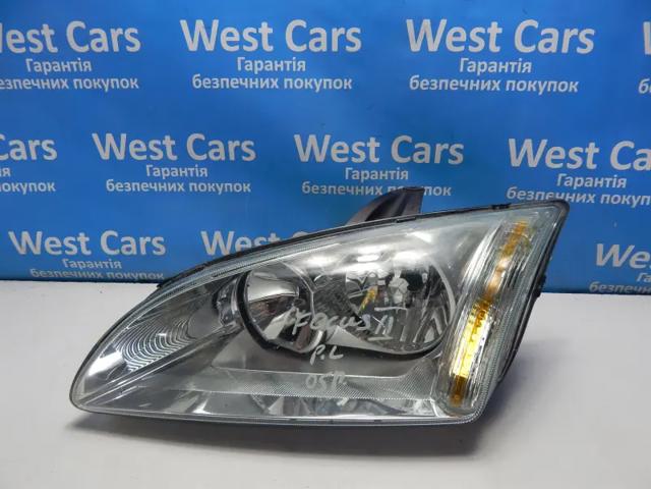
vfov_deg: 58.9
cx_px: 326
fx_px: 433
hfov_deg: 73.9
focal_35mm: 23
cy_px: 244
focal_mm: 4
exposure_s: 1/40
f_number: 3
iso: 125
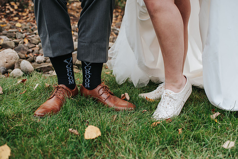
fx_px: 249
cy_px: 82
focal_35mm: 38
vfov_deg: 35.4
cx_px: 125
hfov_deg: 51.1
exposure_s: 1/640
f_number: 2.8
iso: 100
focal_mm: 35
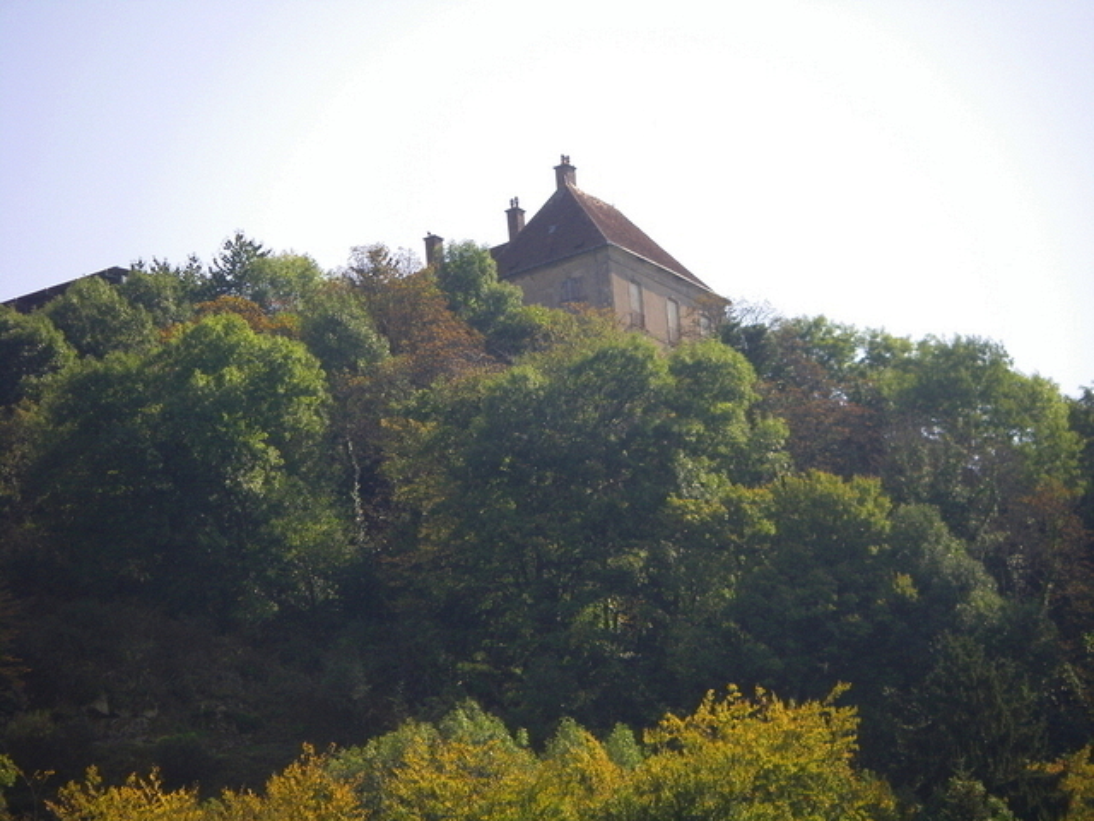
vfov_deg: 10.1
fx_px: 4646
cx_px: 547
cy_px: 410
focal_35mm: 147
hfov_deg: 13.4
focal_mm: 24.2
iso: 80
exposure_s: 1/400
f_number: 4.3
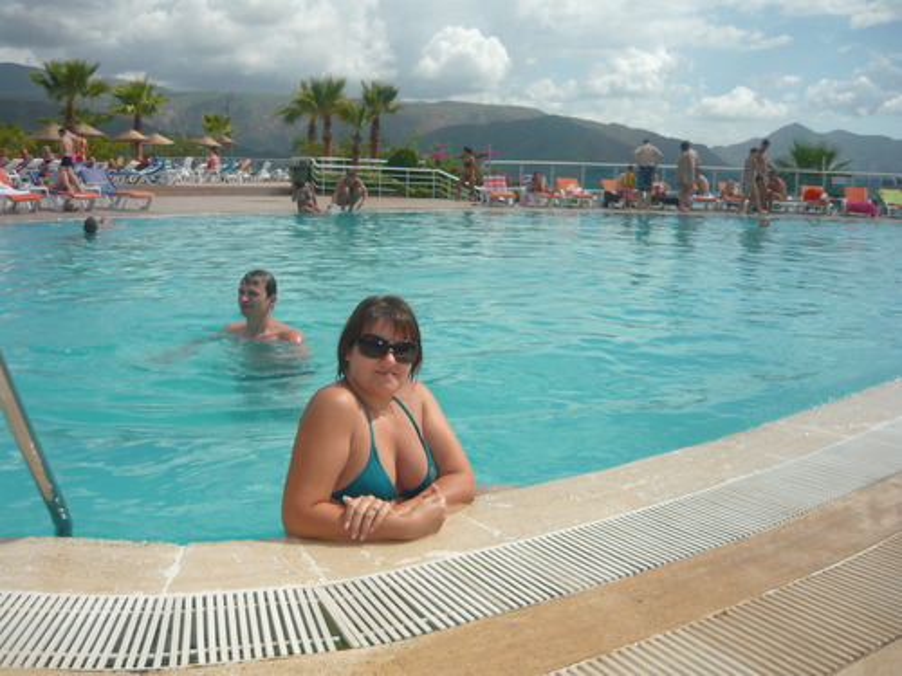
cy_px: 338
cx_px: 451
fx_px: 860
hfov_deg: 55.4
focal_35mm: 33
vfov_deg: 42.9
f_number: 8
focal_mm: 5.5
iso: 100
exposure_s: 1/320
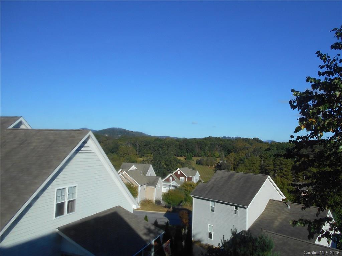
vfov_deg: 53.1
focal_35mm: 26
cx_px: 171
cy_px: 128
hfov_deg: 67.3
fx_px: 257
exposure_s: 1/1250
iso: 80
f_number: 3.2
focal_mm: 4.6
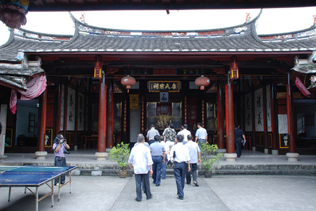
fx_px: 290
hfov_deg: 57.2
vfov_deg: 40.0
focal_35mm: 33
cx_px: 158
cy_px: 106
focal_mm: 22
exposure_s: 1/50
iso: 200
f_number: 7.1
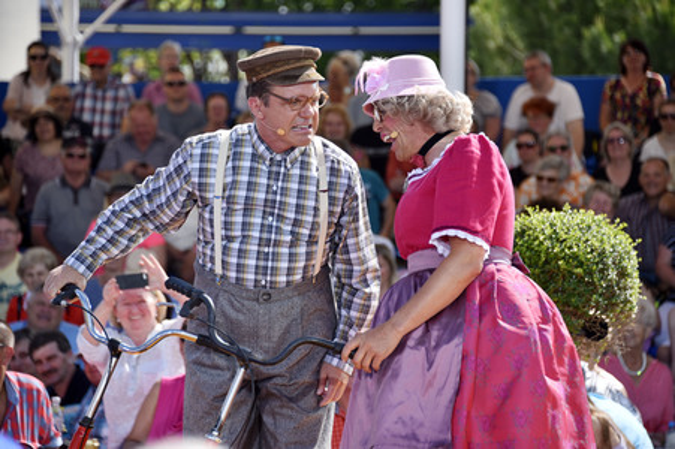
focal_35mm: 190
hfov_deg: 10.8
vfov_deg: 7.2
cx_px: 338
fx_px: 3560
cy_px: 224
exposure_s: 1/500
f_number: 5.6
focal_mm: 190
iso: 125
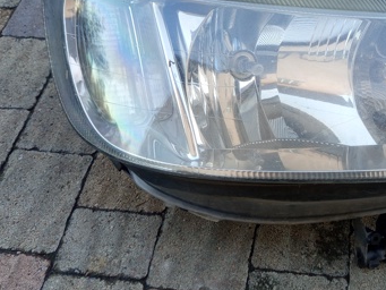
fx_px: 502
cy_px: 95
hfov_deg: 40.4
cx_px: 308
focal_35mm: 45
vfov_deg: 31.9
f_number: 1.7
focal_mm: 5.24
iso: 193
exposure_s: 1/50
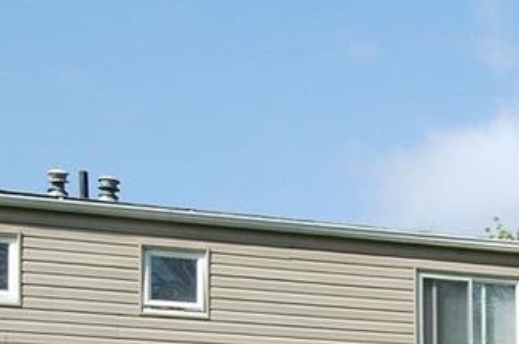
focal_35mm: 90
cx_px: 720
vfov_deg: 14.2
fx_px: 1289
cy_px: 513
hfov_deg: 20.3
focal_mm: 19
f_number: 10
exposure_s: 1/320
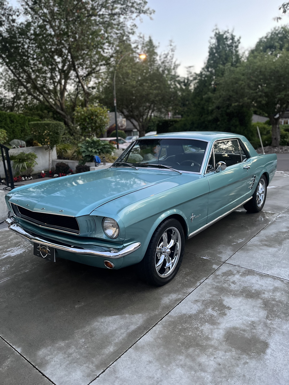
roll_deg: +2.1
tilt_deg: -14.4
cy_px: 192
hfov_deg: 53.1
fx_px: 289
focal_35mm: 26
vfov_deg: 67.3
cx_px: 144
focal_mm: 5.1
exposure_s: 1/60
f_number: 1.6
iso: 400
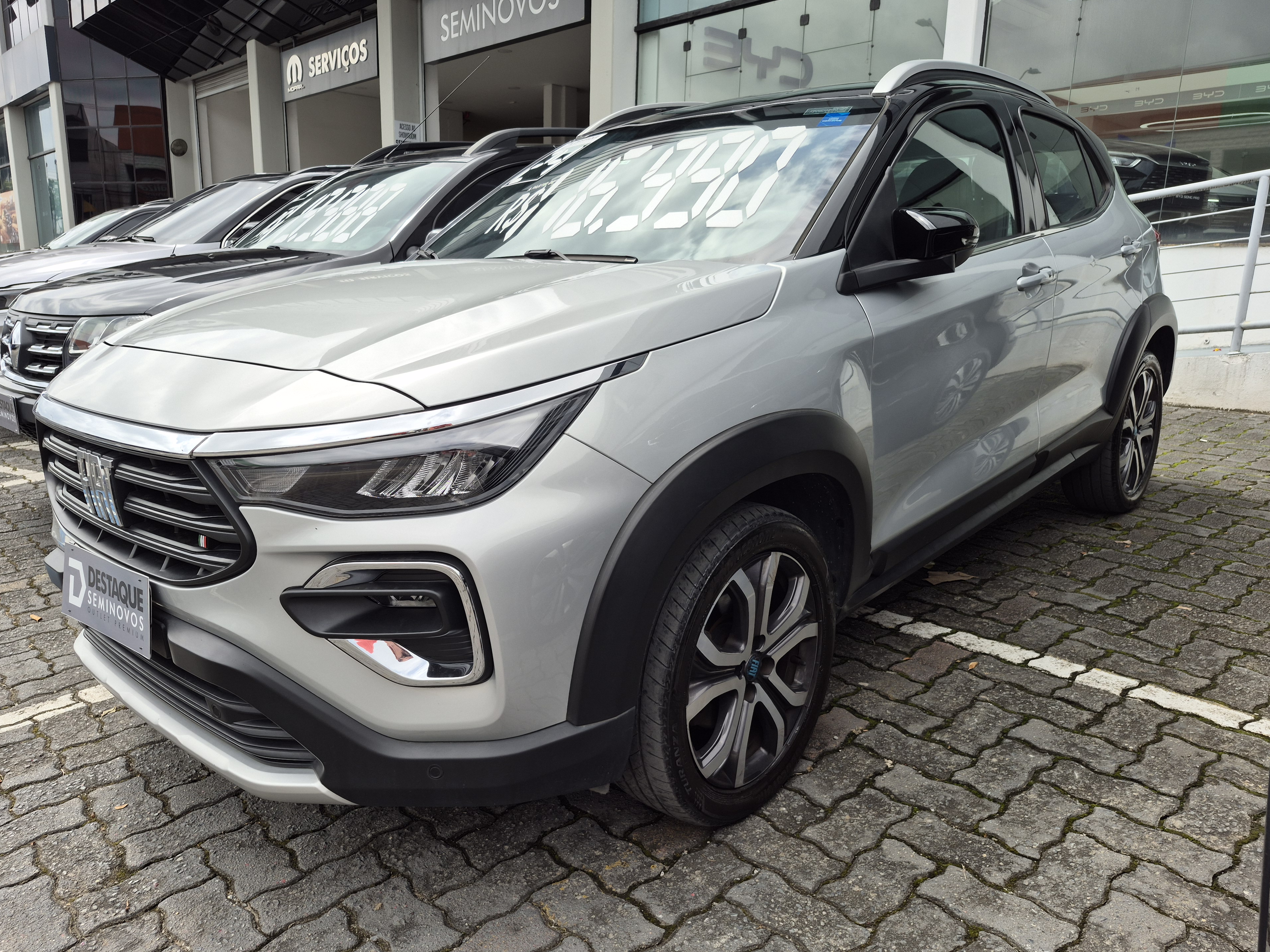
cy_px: 480
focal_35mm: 24
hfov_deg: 71.6
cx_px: 621
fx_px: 881
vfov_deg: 56.8
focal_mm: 5.4
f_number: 1.8
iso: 25
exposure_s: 1/1388
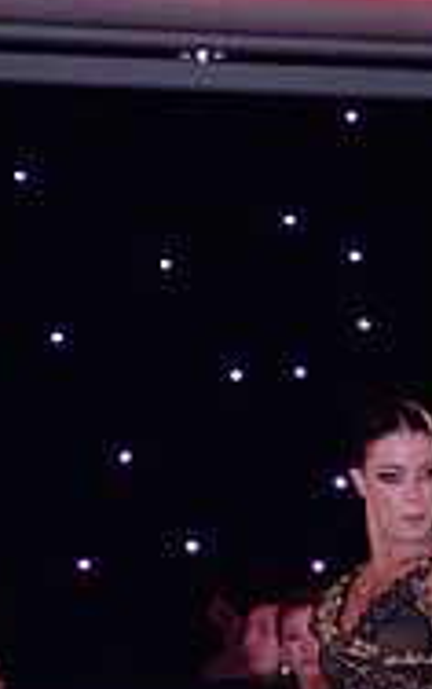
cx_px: 427
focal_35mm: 376
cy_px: 858
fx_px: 7061
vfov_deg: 5.6
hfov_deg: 3.5
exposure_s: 1/250
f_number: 4
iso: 2500
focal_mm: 120
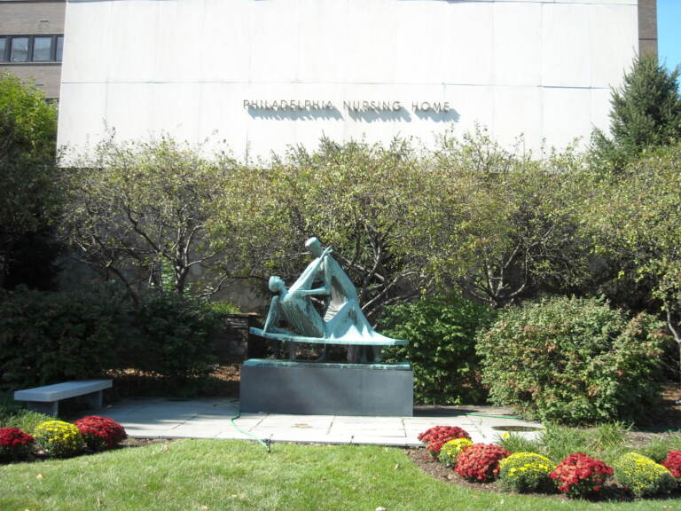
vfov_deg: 32.9
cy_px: 256
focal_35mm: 44
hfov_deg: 42.9
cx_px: 340
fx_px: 866
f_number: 3.1
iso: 64
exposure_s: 1/402
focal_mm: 7.1
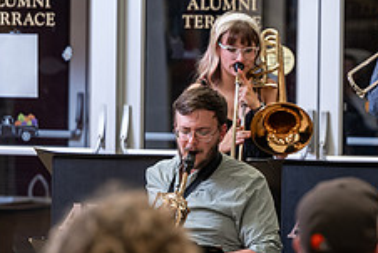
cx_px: 440
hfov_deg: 6.4
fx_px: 3373
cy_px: 158
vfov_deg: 4.3
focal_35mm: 321
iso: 1250
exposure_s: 1/200
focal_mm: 125
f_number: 3.2
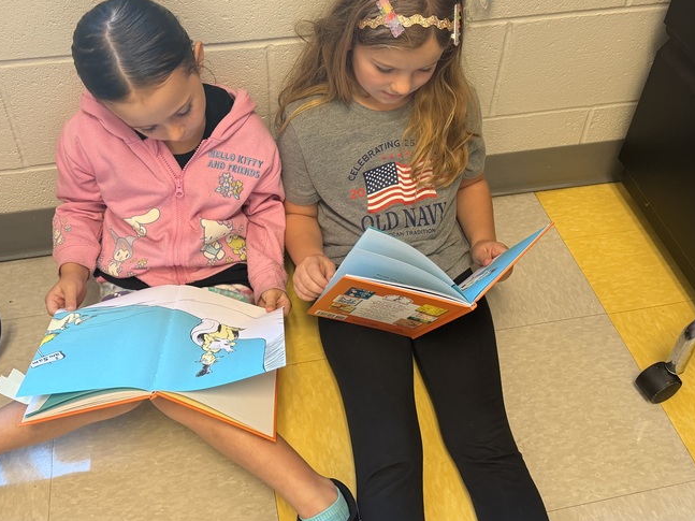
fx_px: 763
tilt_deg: -43.1
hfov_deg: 49.0
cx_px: 337
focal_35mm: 38
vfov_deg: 37.4
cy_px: 179
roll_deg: -2.8
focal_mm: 6.76
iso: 200
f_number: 1.78
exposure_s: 1/60
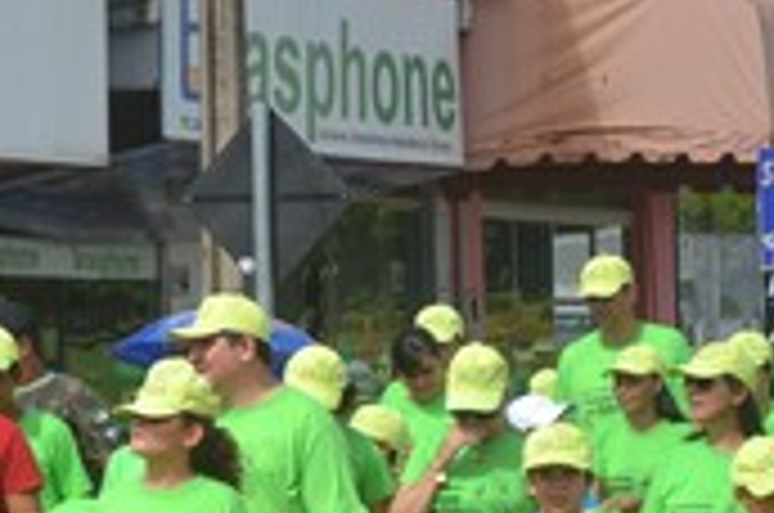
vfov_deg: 4.1
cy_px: 382
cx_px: -86
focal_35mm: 334
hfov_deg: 6.1
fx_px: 7174
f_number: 5.6
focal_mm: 85
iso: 100
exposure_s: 1/500
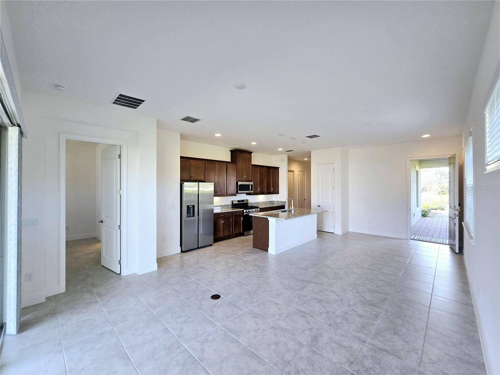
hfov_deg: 106.2
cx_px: 250
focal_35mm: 13
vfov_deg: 89.9
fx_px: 188
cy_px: 188
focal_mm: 2.2
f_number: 2.2
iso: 64
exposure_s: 1/60.2
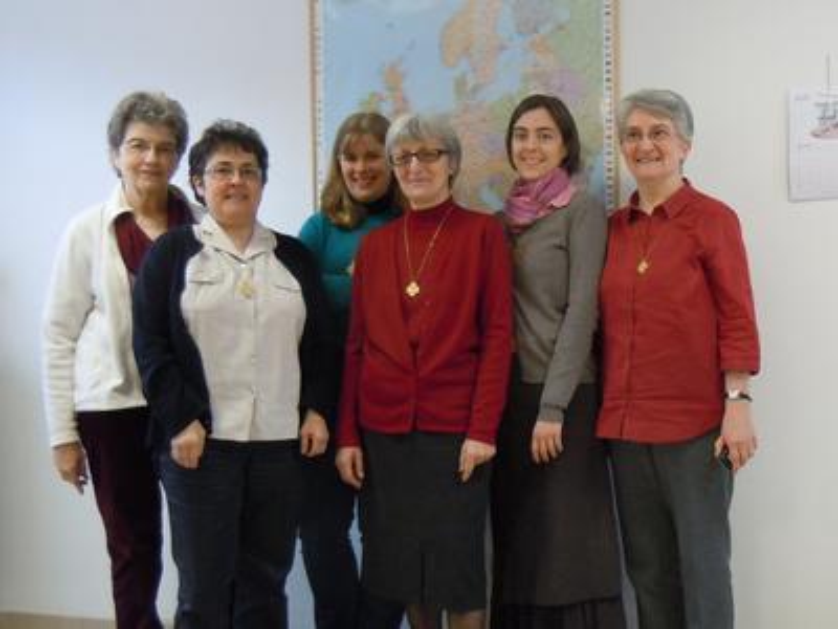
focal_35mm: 30
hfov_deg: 60.0
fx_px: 726
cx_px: 419
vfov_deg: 46.8
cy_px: 314
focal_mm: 5.4
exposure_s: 1/30
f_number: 3.5
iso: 400
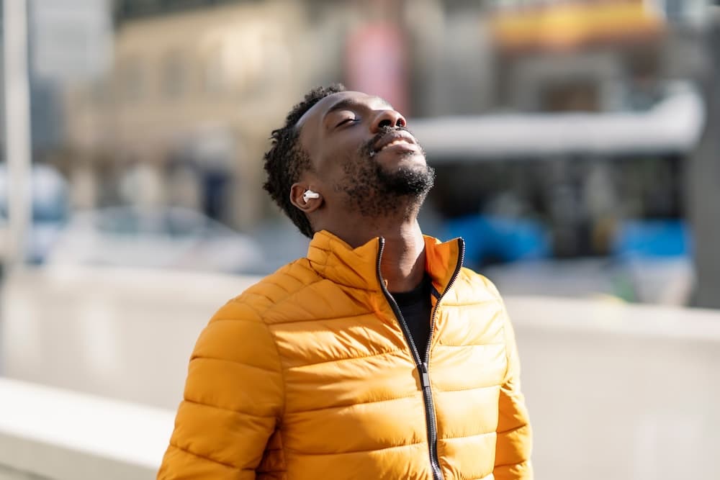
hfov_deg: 23.9
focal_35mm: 85
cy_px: 240
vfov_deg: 16.1
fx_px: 1700
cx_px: 360
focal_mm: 85
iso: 50
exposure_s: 1/2000
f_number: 1.4
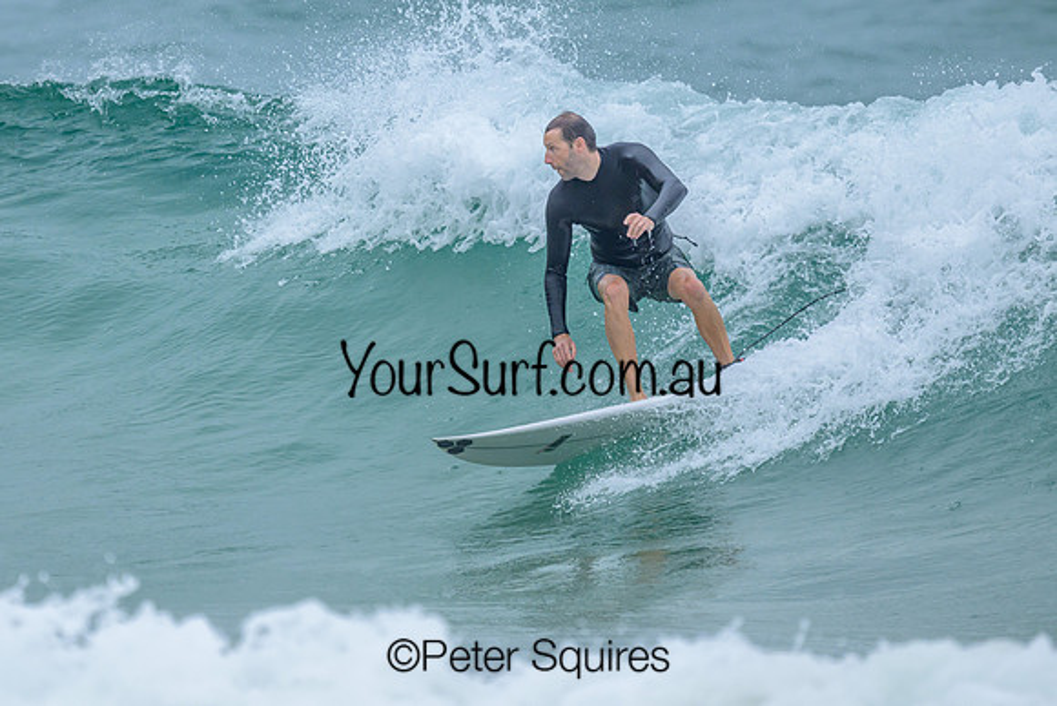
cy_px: 244
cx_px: 491
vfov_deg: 1.3
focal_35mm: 1100
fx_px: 32292
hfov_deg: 1.9
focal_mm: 800
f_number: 6.3
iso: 800
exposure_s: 1/3200
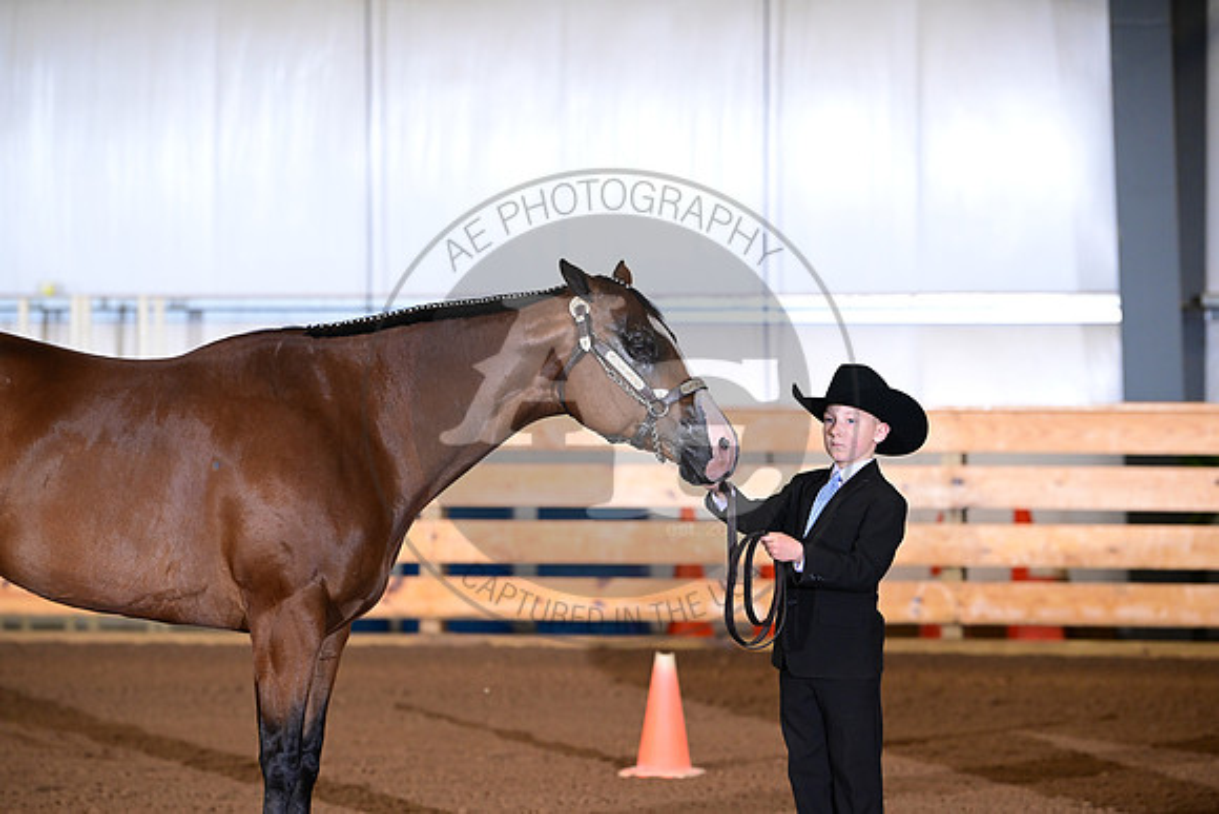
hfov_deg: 10.3
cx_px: 610
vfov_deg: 6.9
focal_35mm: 200
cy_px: 407
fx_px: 6773
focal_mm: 200
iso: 2000
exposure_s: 1/200
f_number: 4.5
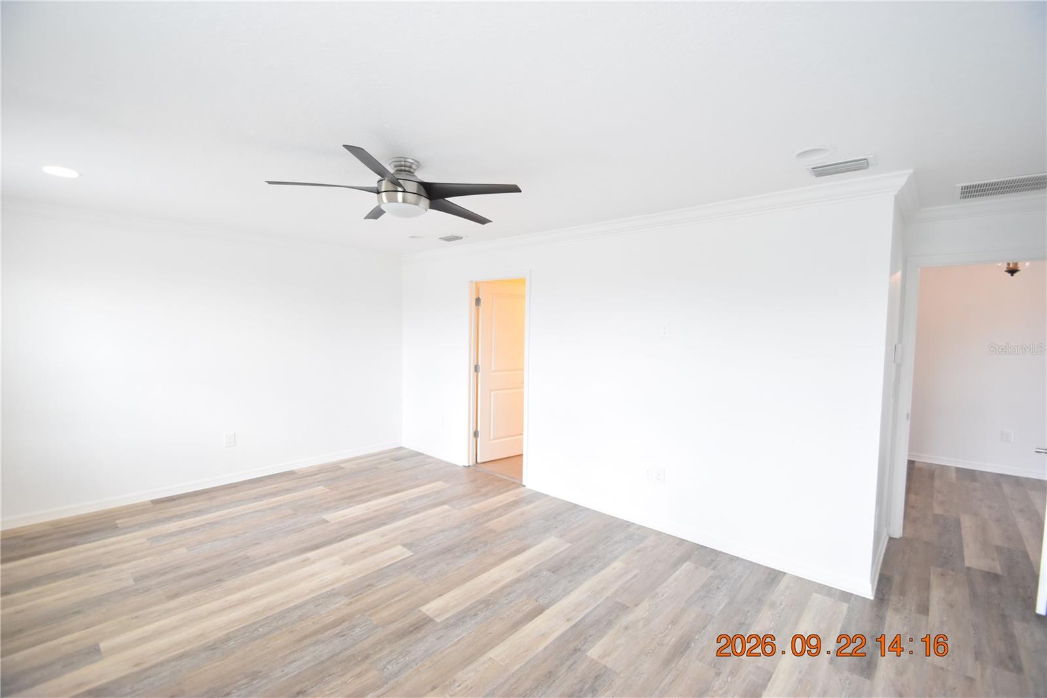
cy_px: 349
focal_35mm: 15
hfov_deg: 100.4
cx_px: 524
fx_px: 436
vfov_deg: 77.3
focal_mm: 10
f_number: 4
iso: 800
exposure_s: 1/60
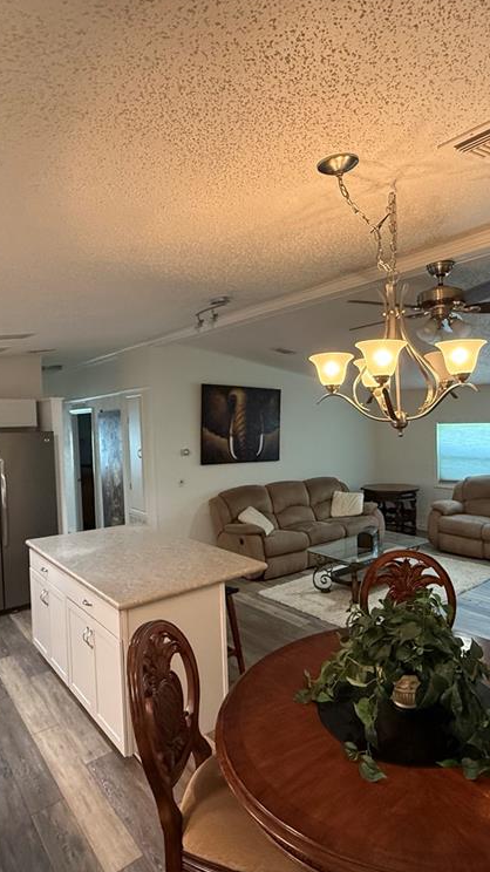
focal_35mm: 21
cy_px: 441
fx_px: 486
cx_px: 302
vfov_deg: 83.9
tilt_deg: -1.3
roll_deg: +1.4
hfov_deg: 53.0
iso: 640
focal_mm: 2.22
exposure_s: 1/120
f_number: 2.2
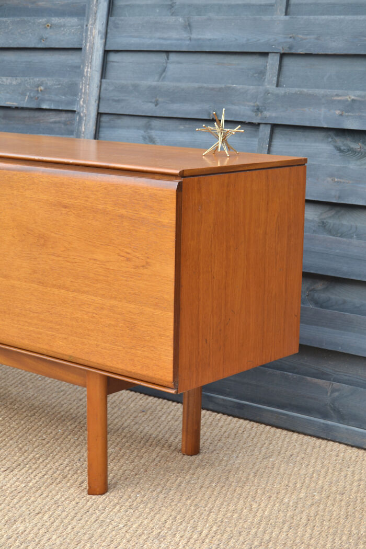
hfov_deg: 20.2
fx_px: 1029
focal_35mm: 68
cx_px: 183
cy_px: 274
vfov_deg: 29.9
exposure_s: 1/125
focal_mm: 45
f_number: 5.6
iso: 200
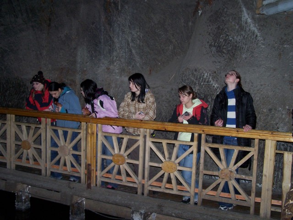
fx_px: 339
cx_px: 146
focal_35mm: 40
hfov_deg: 46.8
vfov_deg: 36.0
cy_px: 110
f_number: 2.8
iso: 140
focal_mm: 6.7
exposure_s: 1/60
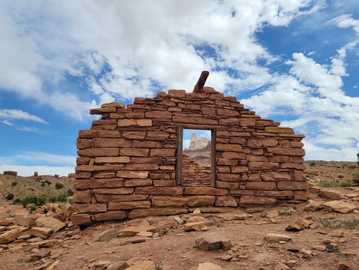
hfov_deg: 63.4
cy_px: 124
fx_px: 290
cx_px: 191
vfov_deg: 49.7
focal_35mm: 28
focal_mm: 6.7
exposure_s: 1/1293
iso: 16
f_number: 1.8
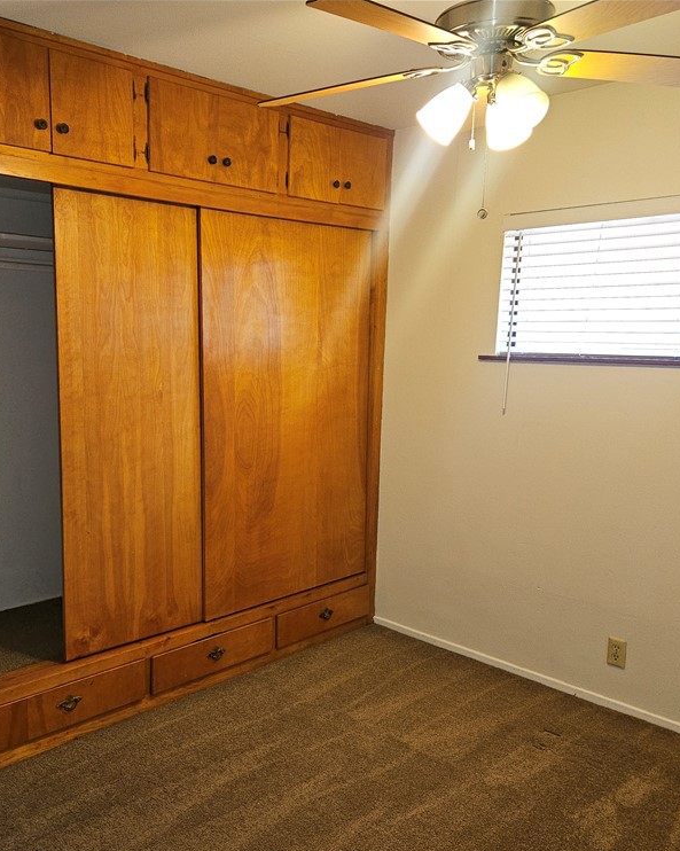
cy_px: 439
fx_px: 780
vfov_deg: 57.2
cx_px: 269
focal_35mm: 31
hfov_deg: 46.8
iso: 125
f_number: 1.8
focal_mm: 5.4
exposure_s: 1/40
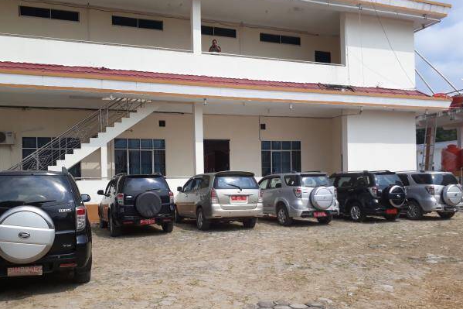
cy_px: 180
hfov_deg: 61.9
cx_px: 221
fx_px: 386
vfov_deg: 43.4
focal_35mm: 30
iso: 40
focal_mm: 3.6
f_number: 1.9
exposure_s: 1/1751
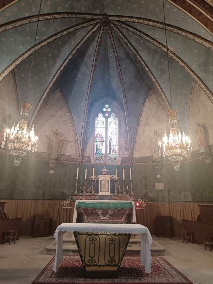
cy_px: 142
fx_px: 197
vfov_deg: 71.6
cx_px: 106
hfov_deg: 56.8
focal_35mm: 24
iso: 2307
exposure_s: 1/25
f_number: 1.75
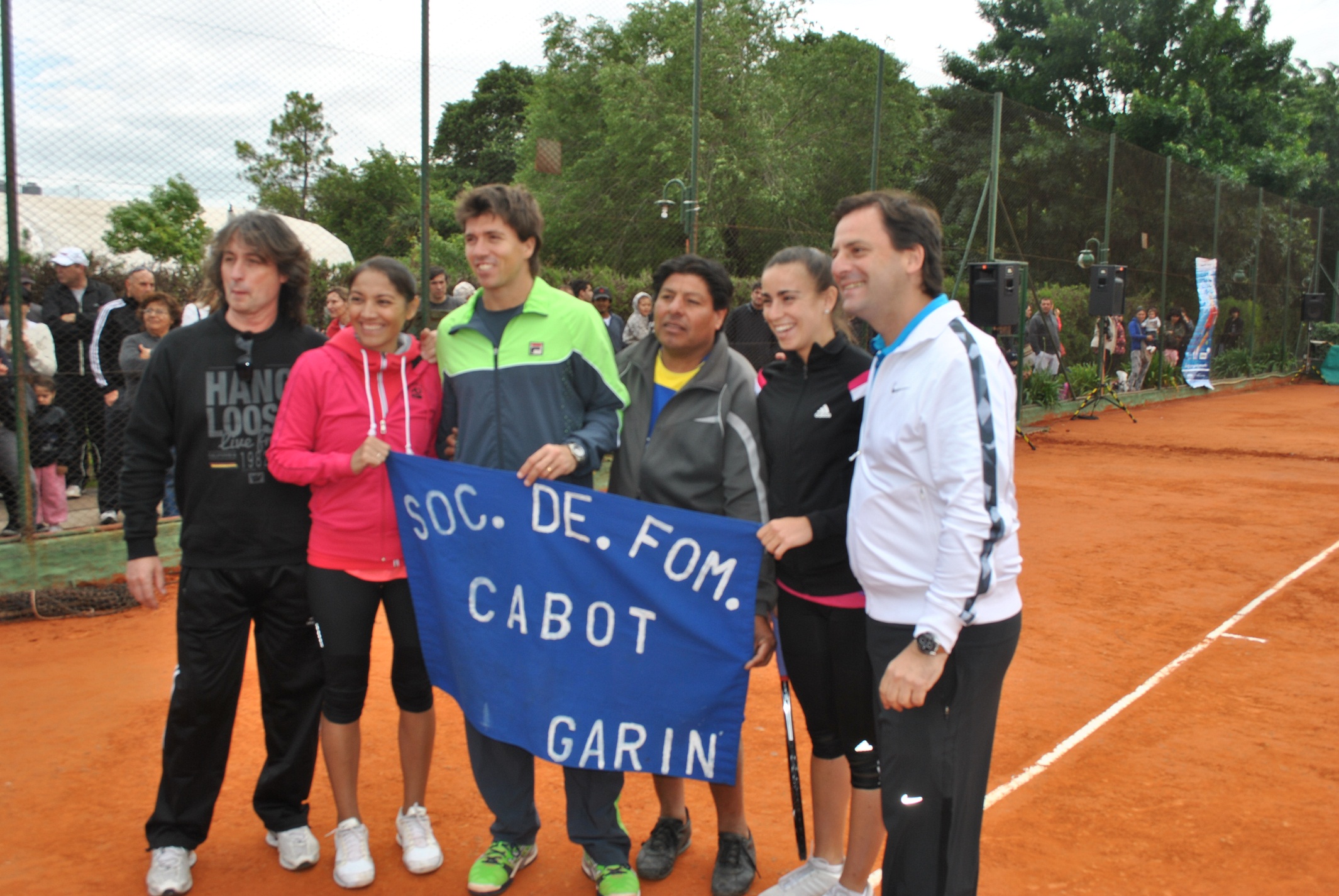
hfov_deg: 61.9
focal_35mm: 30
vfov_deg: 43.7
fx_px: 1117
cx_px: 670
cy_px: 448
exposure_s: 1/200
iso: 100
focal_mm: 20
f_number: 8
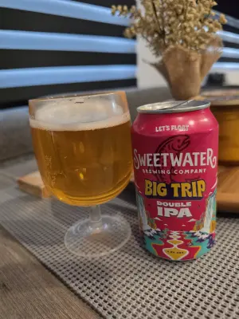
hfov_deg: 58.9
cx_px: 120
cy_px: 160
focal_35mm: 23
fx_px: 212
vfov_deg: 73.9
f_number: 1.4
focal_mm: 6.5
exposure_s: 1/120
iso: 1000
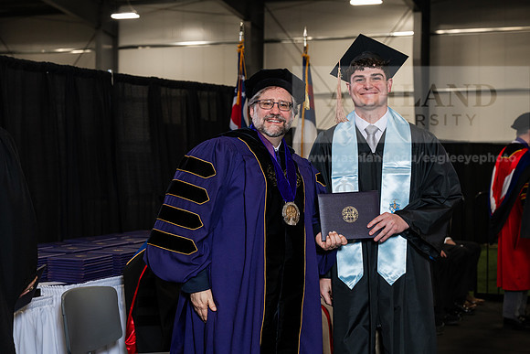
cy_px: 177
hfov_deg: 30.1
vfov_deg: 20.3
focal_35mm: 67
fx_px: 987
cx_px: 265
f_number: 5
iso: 1250
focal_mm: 67
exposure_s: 1/200
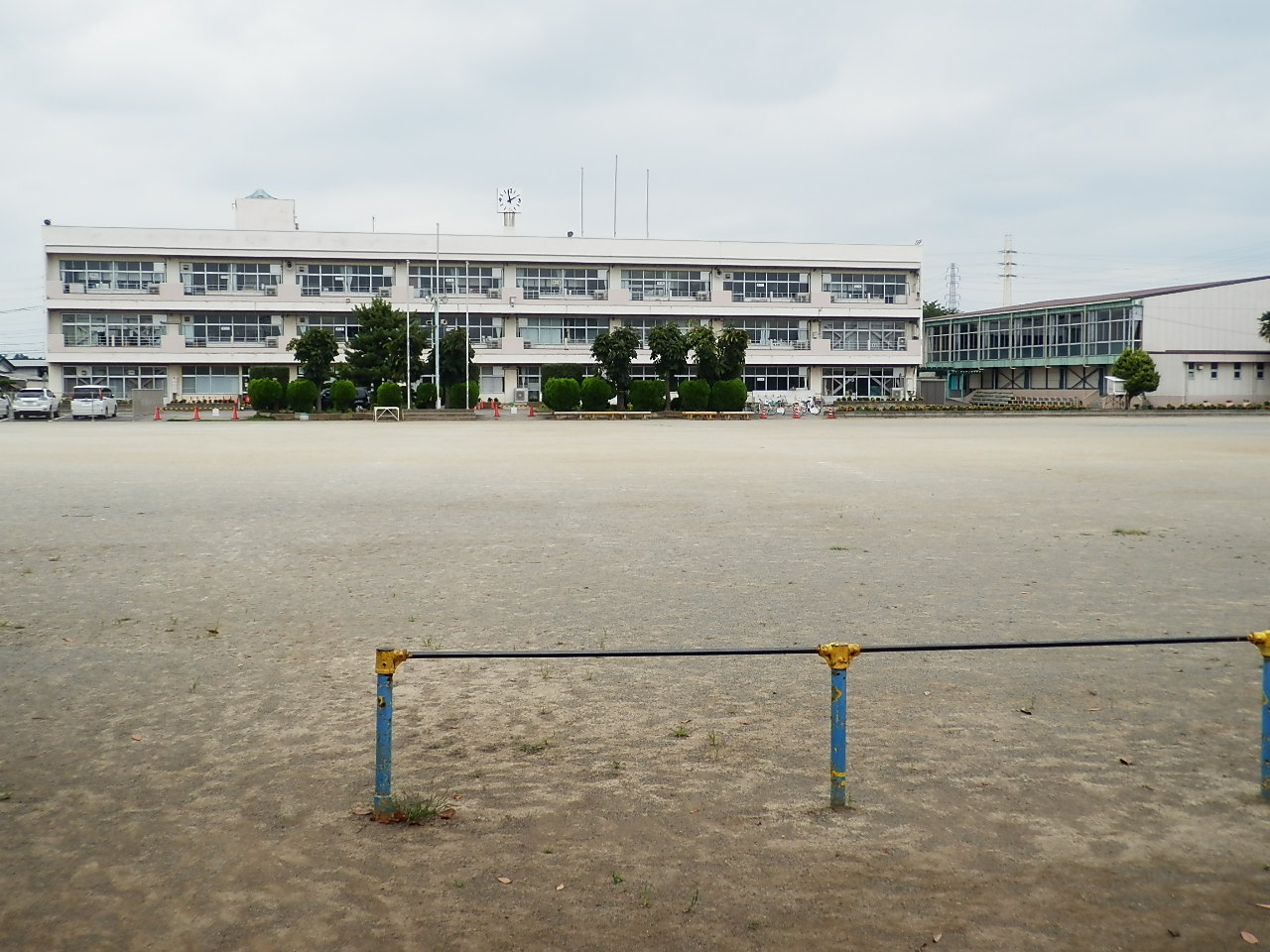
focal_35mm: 44
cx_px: 635
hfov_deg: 42.9
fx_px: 1614
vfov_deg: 32.9
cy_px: 476
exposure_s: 1/400
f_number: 4.2
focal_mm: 7.9
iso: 80
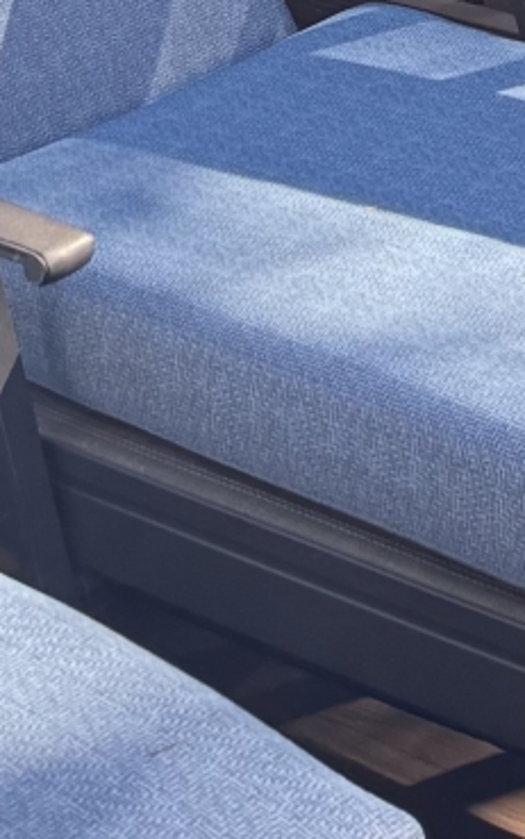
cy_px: -1513
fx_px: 3361
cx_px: 630
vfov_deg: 10.7
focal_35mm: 147
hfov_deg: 8.8
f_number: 1.78
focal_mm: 6.76
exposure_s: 1/272
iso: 100
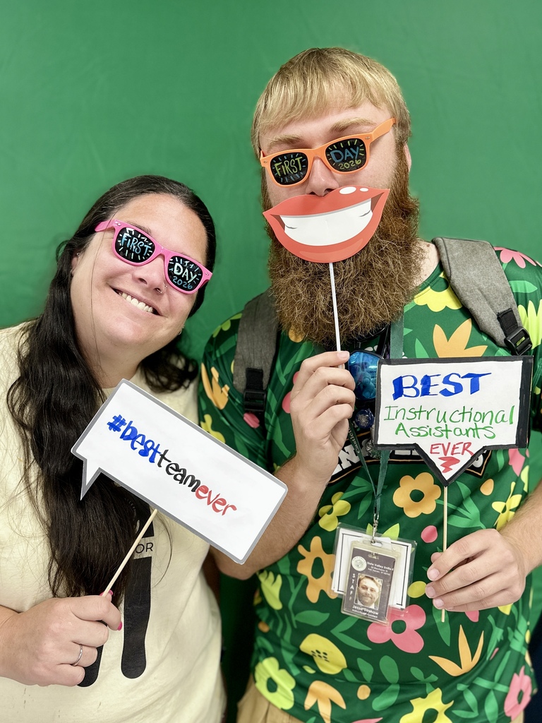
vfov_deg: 71.6
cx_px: 271
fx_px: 501
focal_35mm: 24
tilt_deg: -12.5
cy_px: 362
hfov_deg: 56.8
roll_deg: -1.9
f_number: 1.78
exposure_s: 1/60
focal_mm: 6.86
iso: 125
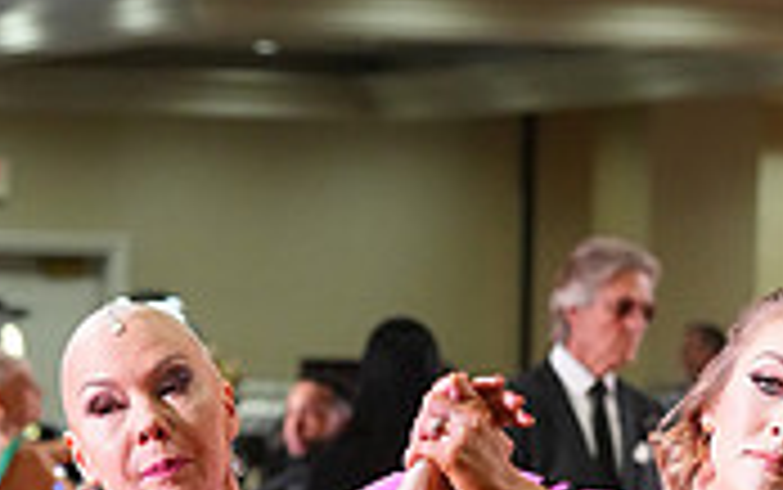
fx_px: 7111
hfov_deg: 6.3
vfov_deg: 3.9
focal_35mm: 333
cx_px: 511
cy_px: 1088
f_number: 5.6
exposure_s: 1/200
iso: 4000
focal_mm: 98
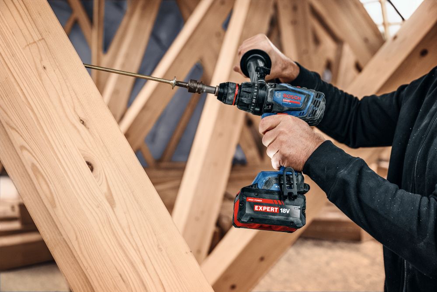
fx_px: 668
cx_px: 218
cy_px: 146
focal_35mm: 55
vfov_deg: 24.6
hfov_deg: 36.2
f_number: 4
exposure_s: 1/100
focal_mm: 55
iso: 800
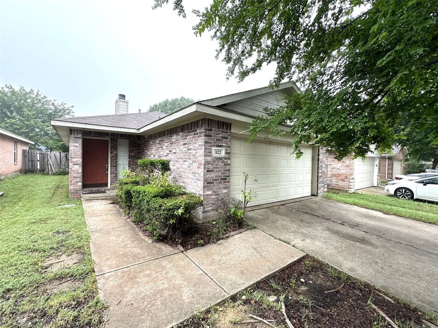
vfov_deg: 85.7
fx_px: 177
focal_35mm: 14
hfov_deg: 102.1
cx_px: 219
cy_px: 164
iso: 40
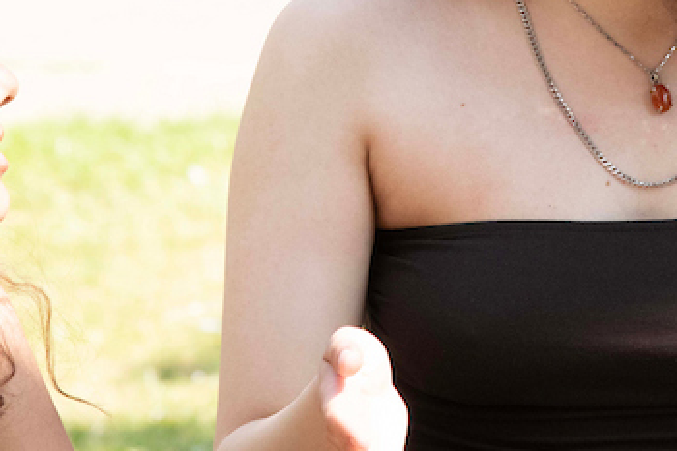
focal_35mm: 412
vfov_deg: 3.3
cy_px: 33
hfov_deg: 5.0
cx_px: 497
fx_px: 7744
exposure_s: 1/1000
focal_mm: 120
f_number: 6.3
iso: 1250
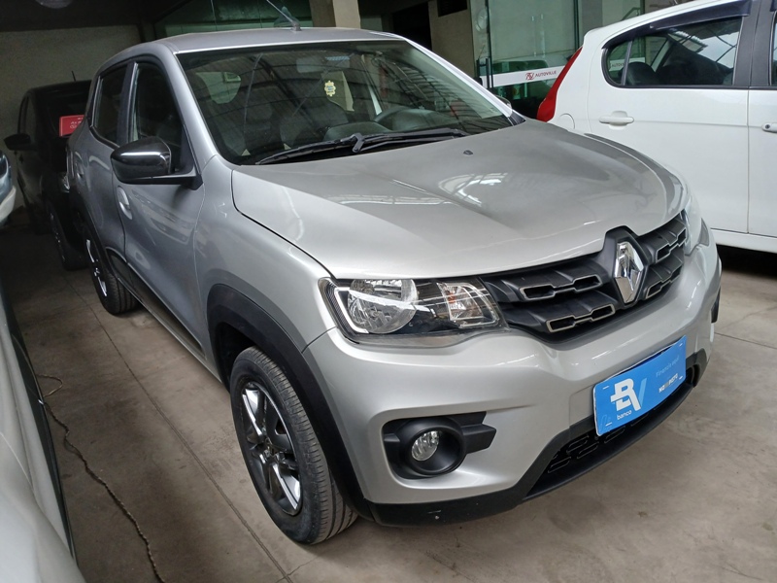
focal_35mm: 26
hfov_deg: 67.3
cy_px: 292
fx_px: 584
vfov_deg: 53.1
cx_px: 388
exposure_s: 1/60
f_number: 1.8
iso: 125
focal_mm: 3.98
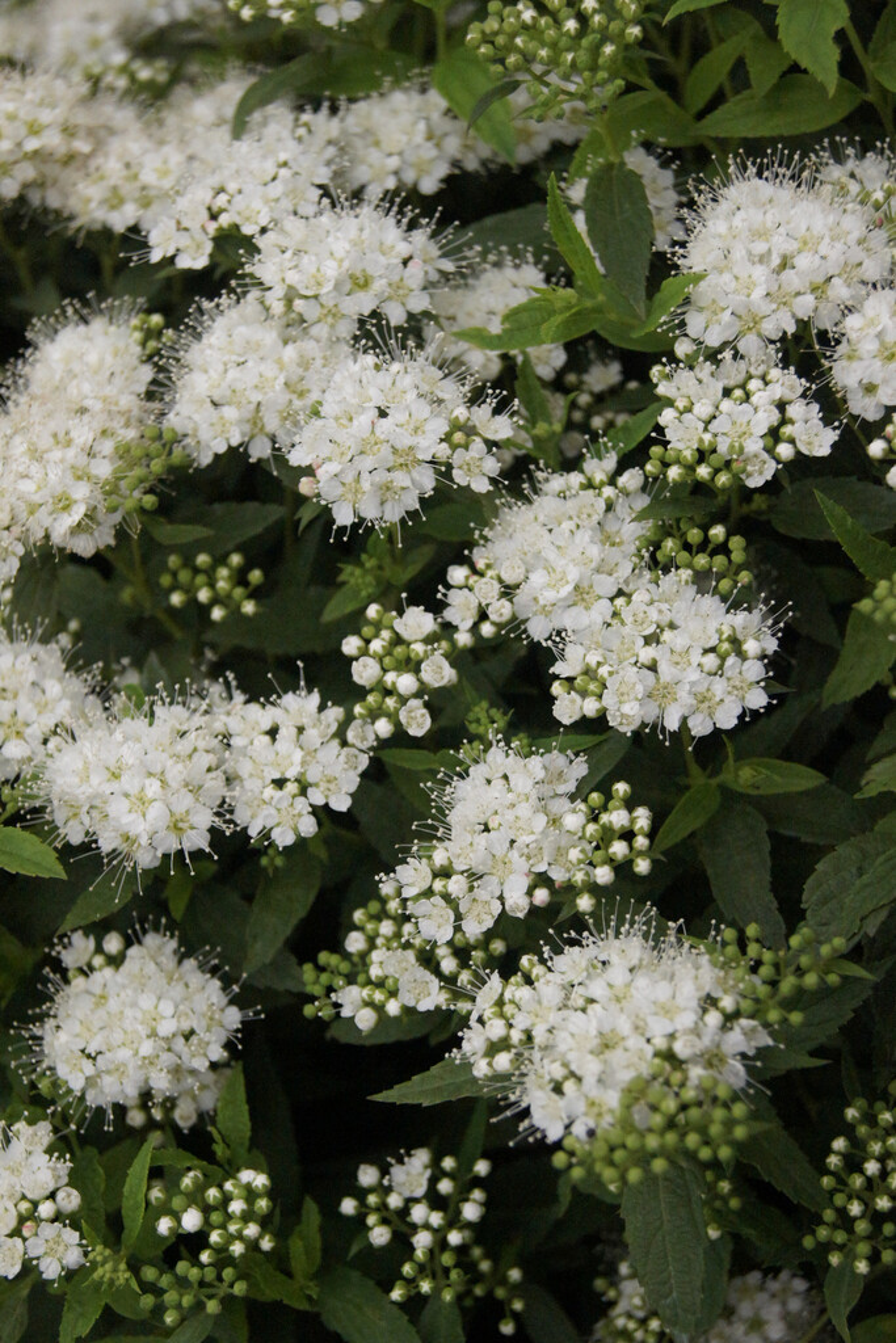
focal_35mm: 68
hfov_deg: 20.2
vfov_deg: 29.9
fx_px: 2519
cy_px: 672
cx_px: 448
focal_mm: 45
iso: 3200
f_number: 5.6
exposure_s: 1/400
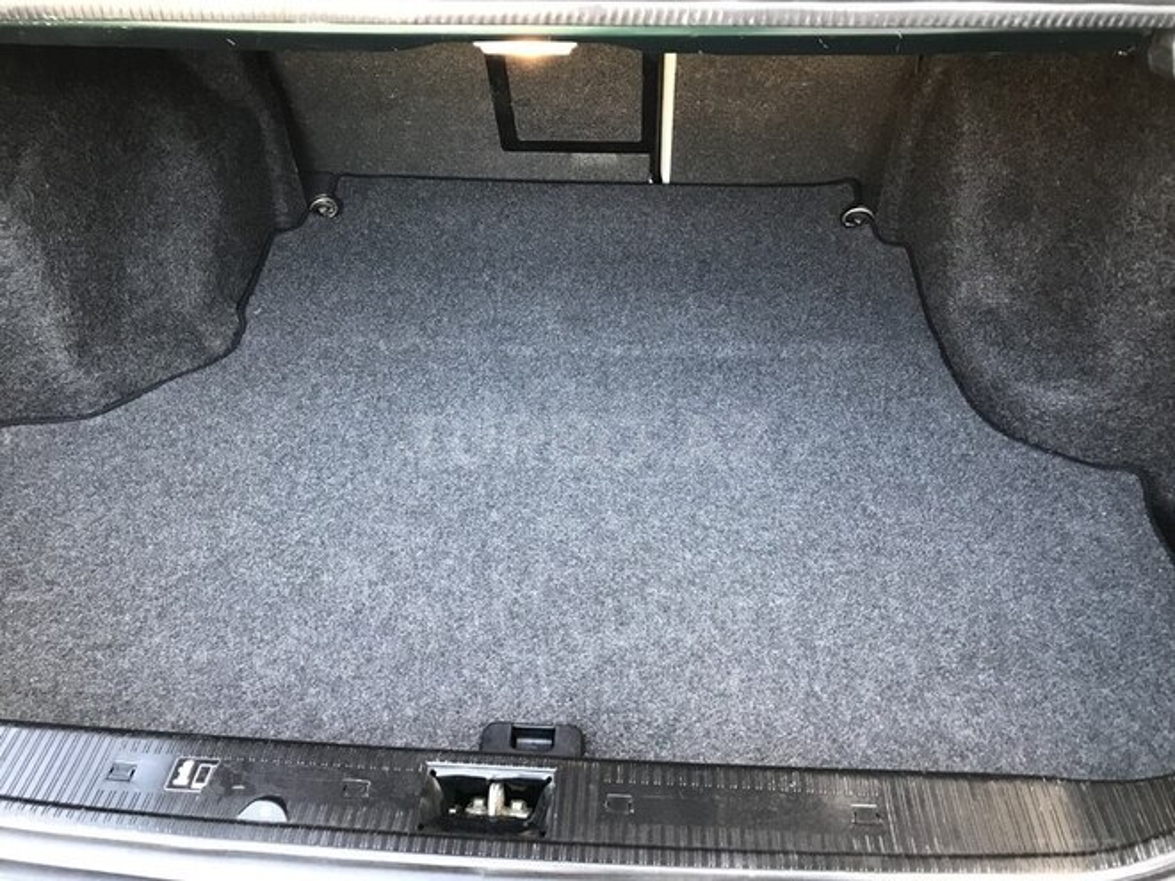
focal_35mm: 28
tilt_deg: -38.6
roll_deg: -1.9
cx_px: 588
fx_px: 950
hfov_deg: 63.4
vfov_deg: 49.7
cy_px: 440
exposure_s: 1/25
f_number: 1.8
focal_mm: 3.99
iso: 40
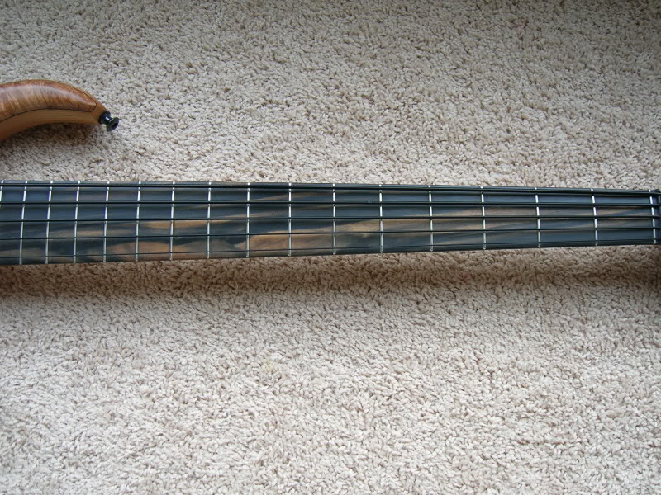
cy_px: 248
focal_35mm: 36
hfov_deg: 51.4
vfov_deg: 39.7
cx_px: 330
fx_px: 687
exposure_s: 1/32
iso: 50
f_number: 2.9
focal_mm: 6
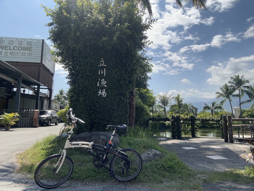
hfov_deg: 73.9
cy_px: 96
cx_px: 127
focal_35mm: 23
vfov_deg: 58.9
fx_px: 169
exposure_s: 1/1585
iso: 25
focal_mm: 2.69
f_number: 1.9
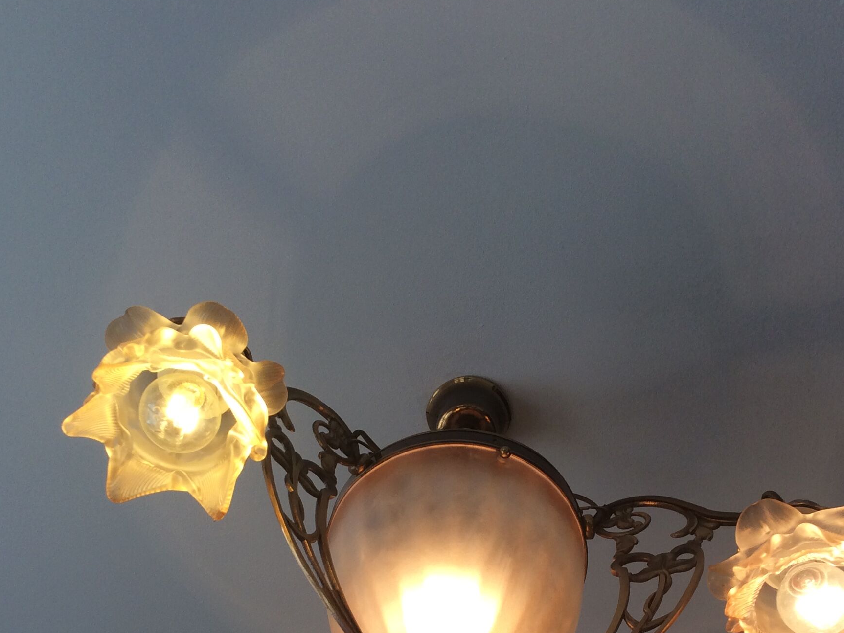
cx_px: 464
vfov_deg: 28.8
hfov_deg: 39.6
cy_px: 596
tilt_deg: +58.0
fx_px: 1170
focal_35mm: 48
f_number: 2.4
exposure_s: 1/129
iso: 32
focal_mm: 3.3
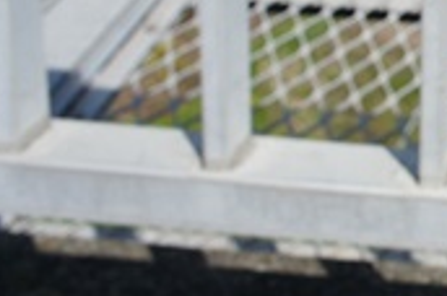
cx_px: 658
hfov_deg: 18.9
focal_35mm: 96
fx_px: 1190
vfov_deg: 13.6
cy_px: -97
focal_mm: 20
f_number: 8
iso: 200
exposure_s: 1/640
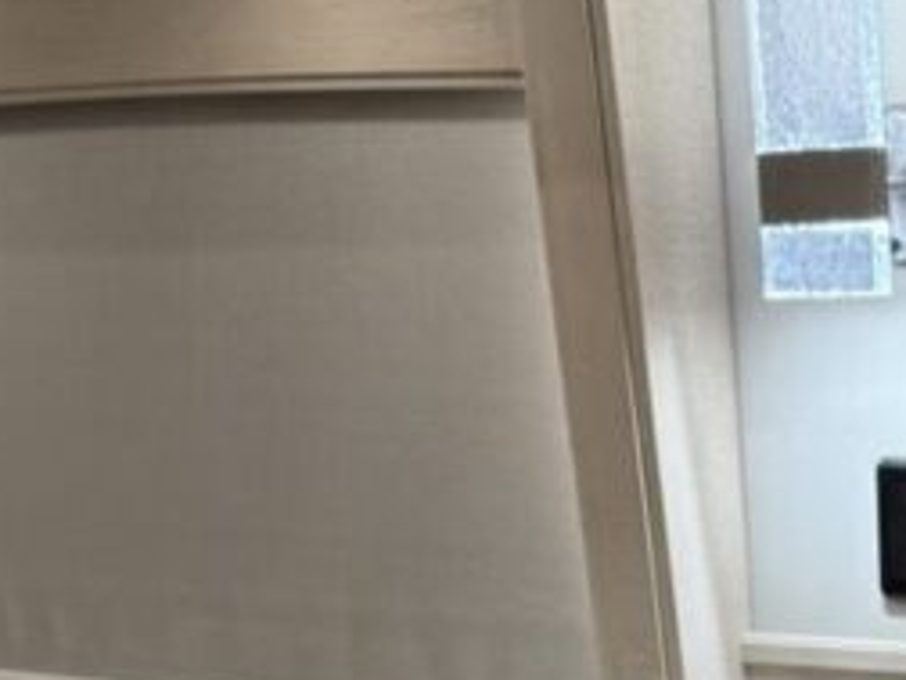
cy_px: 1457
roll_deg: +2.7
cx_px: 1043
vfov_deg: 9.9
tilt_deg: -18.1
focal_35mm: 137
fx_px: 3586
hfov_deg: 14.0
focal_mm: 6.76
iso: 125
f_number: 1.78
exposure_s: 1/60
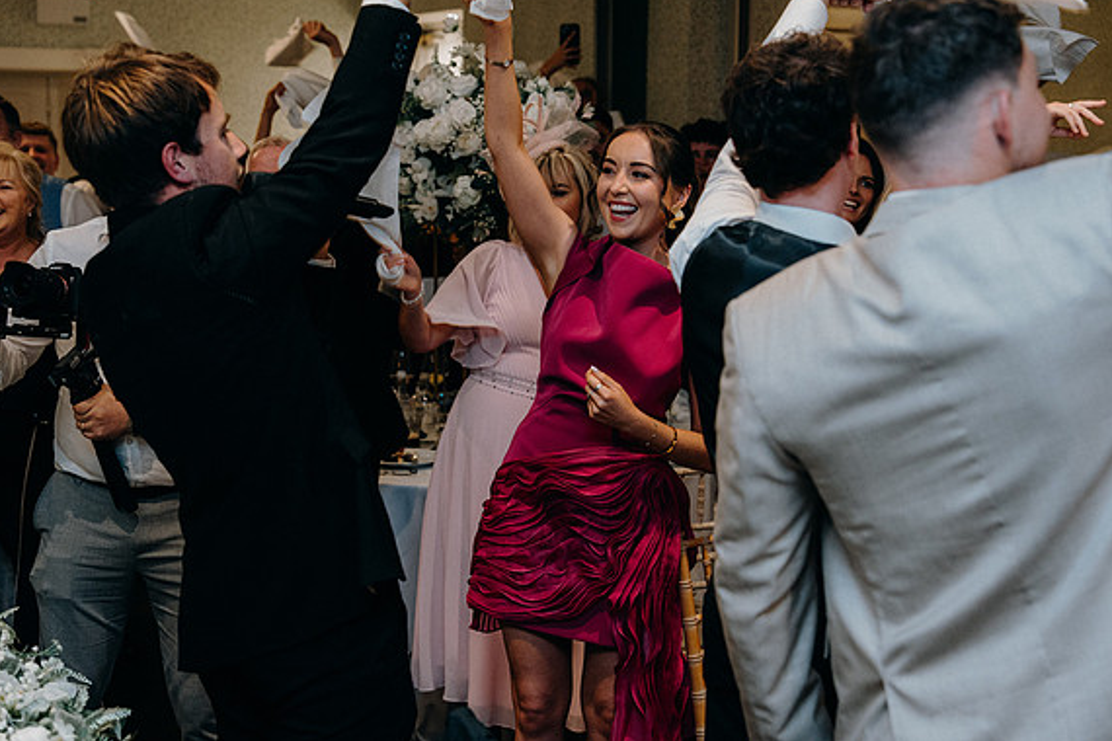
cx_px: 556
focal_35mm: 57
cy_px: 366
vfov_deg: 23.8
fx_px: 1761
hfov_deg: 35.1
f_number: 3.5
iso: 2500
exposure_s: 1/160
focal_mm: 56
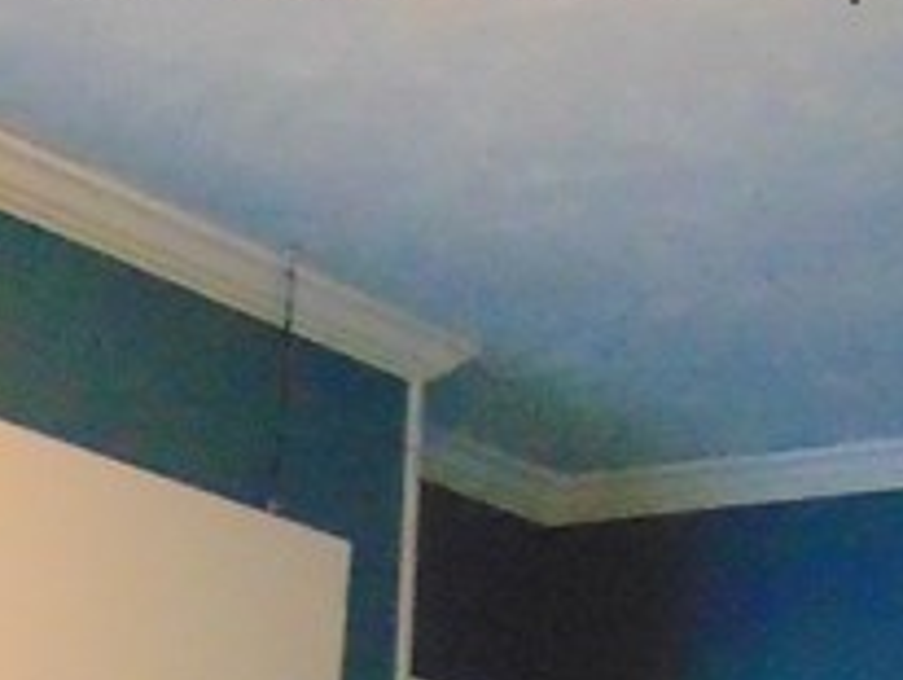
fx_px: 3238
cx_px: 206
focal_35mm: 124
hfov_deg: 15.8
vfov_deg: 10.5
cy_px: 1544
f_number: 3
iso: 800
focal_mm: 4.5
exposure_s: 1/30
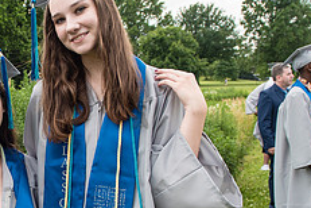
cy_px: 167
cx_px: -28
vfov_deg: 16.5
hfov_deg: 23.3
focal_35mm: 82
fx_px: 708
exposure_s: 1/400
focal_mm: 26
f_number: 5.6
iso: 200
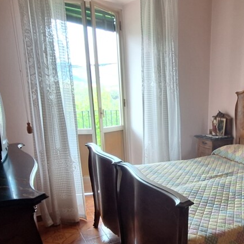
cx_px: 207
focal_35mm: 32
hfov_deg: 47.3
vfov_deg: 50.0
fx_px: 255
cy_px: 166
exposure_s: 1/50
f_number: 2.2
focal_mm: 1.74
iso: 80
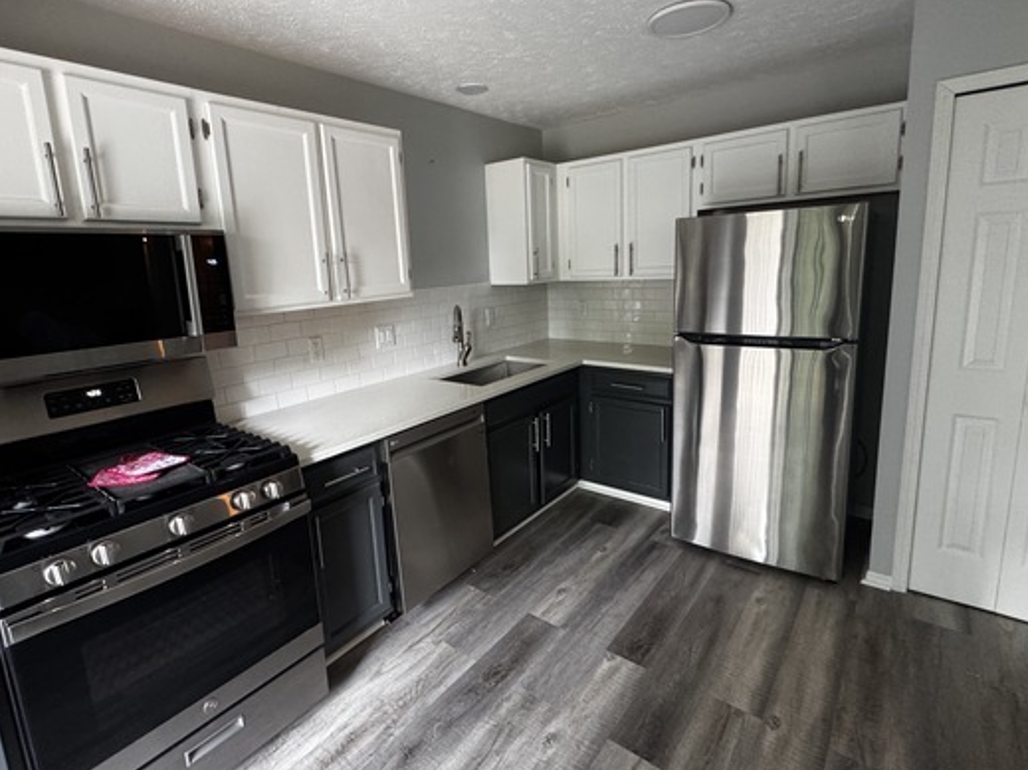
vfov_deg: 71.5
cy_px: 356
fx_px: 534
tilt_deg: -10.2
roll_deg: +2.5
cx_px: 486
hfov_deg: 87.7
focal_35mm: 18
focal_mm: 2.22
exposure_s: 1/60
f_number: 2.2
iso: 500
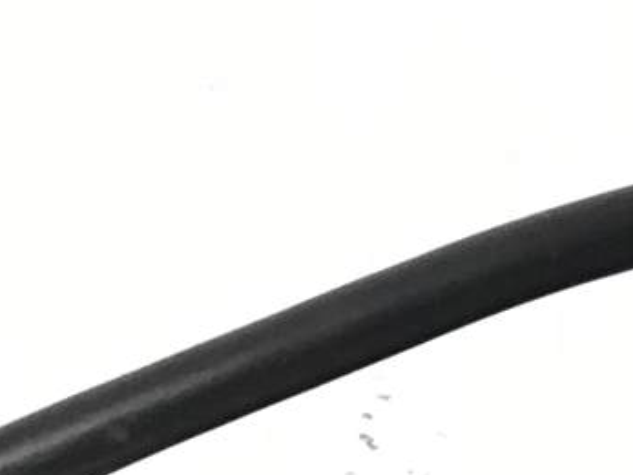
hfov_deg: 11.0
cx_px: 1021
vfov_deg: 8.5
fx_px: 3144
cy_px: 607
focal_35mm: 172
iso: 64
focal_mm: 3.3
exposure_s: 1/33
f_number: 2.4
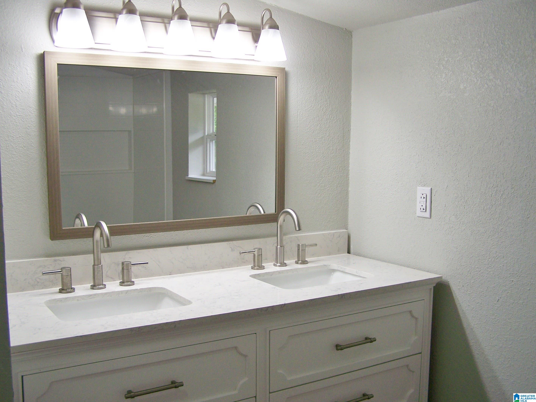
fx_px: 589
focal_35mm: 38
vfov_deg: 37.8
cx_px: 268
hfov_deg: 48.9
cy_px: 201
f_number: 2.8
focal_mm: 6.3
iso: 80
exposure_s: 1/60
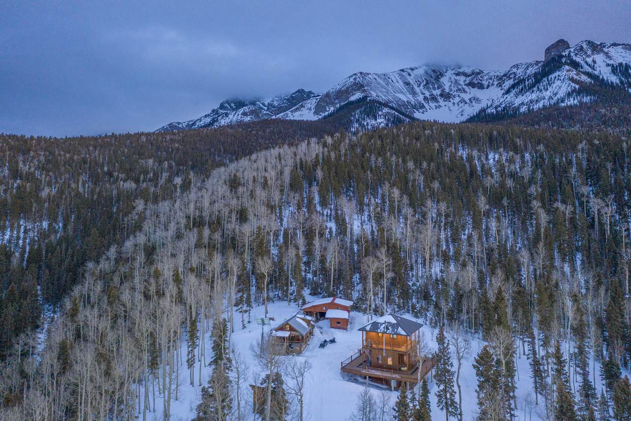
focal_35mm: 28
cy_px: 210
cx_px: 316
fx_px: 491
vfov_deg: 46.4
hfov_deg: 65.5
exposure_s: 1/15
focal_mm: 10.26
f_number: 2.8
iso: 500
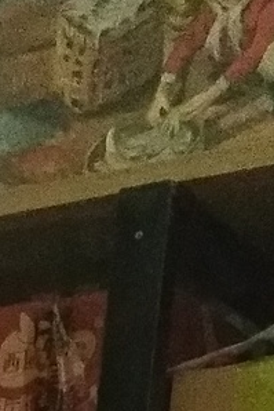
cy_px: 1097
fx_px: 1425
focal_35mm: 125
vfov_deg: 11.9
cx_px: -245
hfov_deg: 10.3
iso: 1070
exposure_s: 1/33.3
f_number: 2.2
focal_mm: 3.66
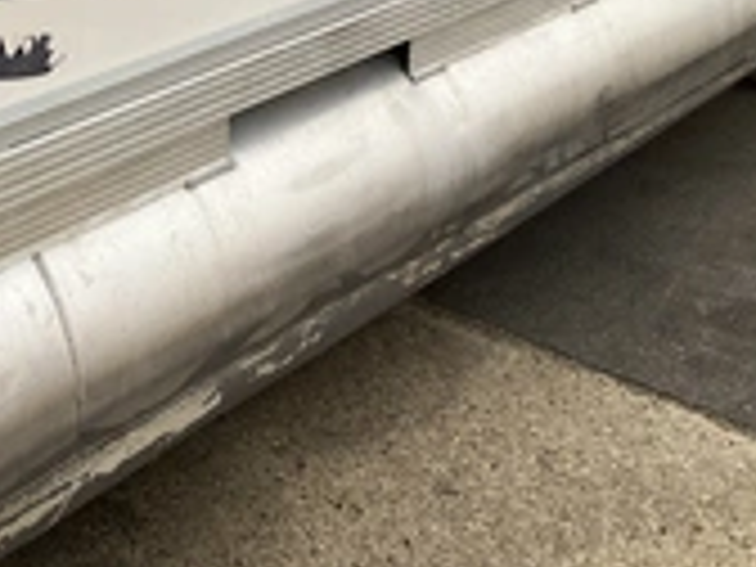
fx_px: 1507
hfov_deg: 26.6
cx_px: -4
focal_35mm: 69
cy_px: -27
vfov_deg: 20.5
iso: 25
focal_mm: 3
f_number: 1.8
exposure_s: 1/898
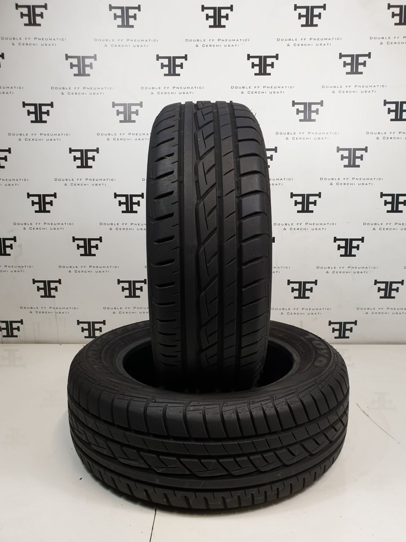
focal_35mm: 26
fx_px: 407
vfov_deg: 67.3
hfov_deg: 53.1
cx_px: 203
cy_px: 271
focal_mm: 4.3
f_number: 2.4
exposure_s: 1/50
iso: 80
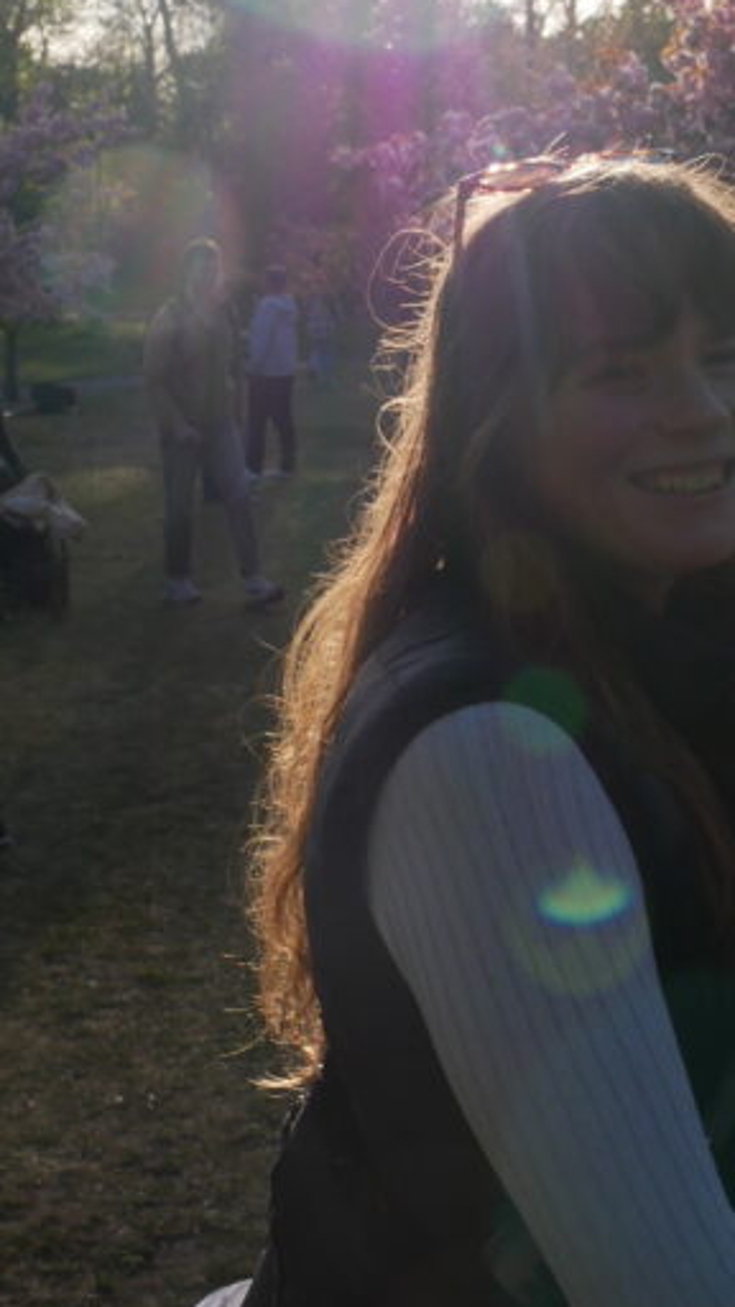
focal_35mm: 74
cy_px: 313
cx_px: 531
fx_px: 2564
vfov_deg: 28.1
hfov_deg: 16.3
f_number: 8
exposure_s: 1/400
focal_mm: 17
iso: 200
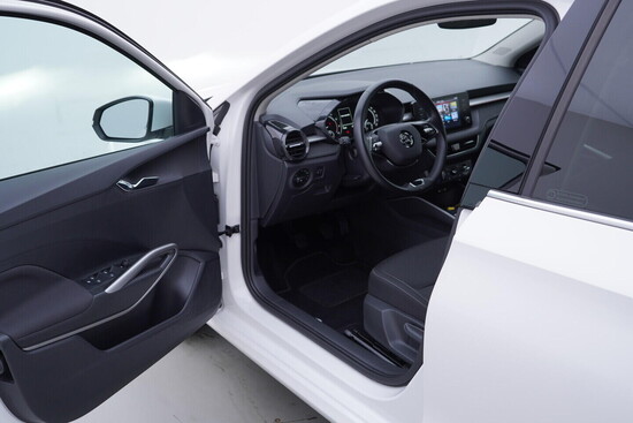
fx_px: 633
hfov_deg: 53.1
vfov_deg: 36.9
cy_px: 212
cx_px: 316
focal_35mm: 36
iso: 125
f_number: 3.5
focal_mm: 24
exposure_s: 1/60
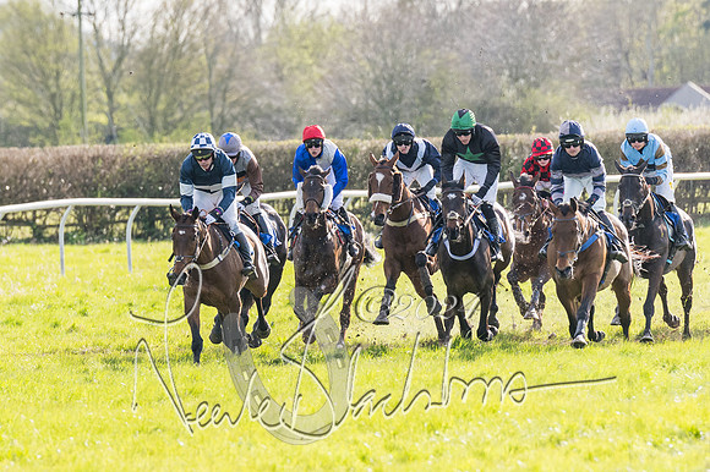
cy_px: 236
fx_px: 9360
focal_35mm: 475
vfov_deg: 2.9
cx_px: 215
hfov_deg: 4.3
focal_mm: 200
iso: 400
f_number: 4
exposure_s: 1/1600
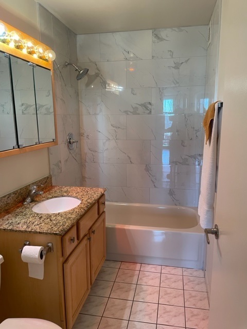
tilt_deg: -11.5
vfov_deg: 67.3
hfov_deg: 53.1
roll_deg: +1.4
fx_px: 247
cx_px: 124
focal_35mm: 26
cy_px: 164
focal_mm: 4.2
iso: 125
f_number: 1.6
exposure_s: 1/60
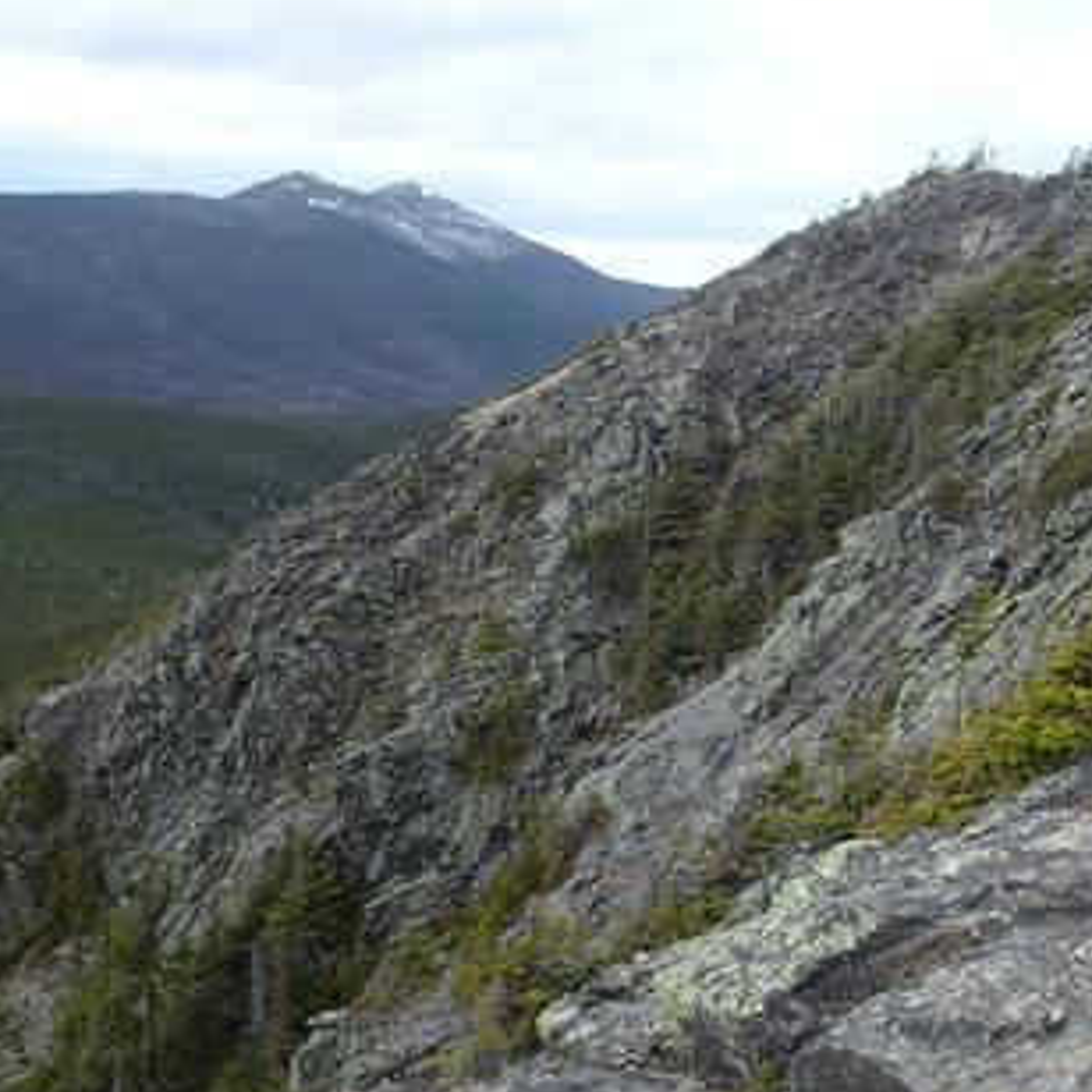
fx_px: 1535
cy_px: 608
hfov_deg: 38.7
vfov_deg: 39.1
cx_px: 741
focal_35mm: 43
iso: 100
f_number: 3.2
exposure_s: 1/250
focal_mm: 5.5
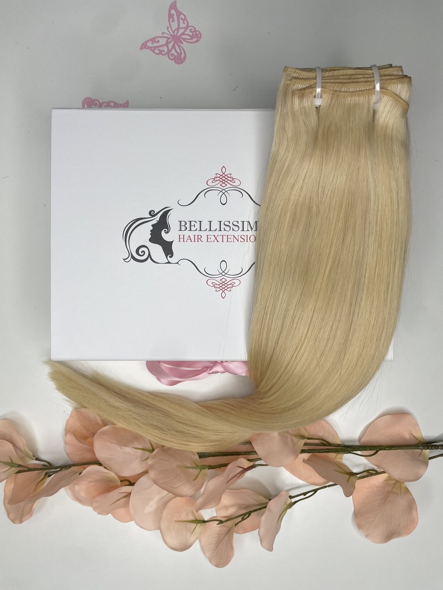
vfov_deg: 67.3
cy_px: 295
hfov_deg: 53.1
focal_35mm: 26
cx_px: 222
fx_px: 444
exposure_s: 1/280
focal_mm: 4.2
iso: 32
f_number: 1.6
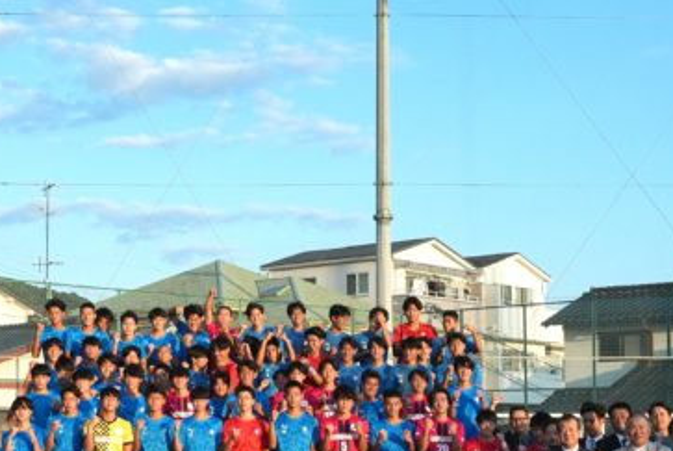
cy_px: 342
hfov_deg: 27.1
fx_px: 1385
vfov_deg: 18.4
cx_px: 224
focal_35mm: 74
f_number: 9
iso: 3200
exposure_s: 1/2500
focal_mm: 35
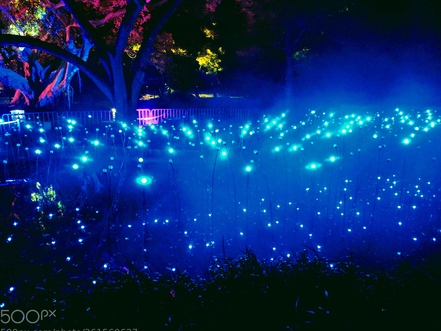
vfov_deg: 49.7
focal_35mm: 28
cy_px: 177
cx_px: 220
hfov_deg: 63.5
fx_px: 357
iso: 3787
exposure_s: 1/15
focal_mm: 4.67
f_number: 2
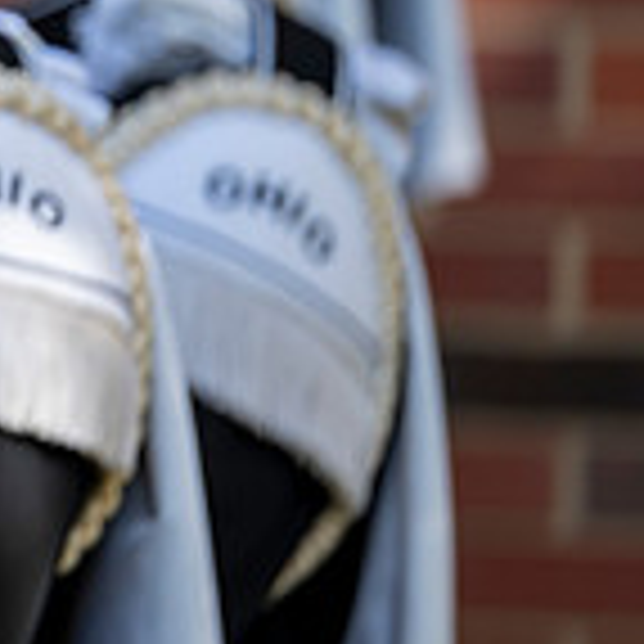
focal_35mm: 690
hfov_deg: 2.5
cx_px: -608
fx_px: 14523
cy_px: -50
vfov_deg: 2.5
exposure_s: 1/500
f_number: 2.8
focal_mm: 200
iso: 64
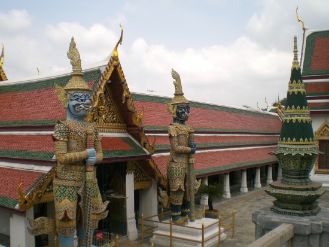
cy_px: 124
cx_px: 164
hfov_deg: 49.0
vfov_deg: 37.7
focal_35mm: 38
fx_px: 361
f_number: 4.4
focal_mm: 6.3
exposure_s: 1/400
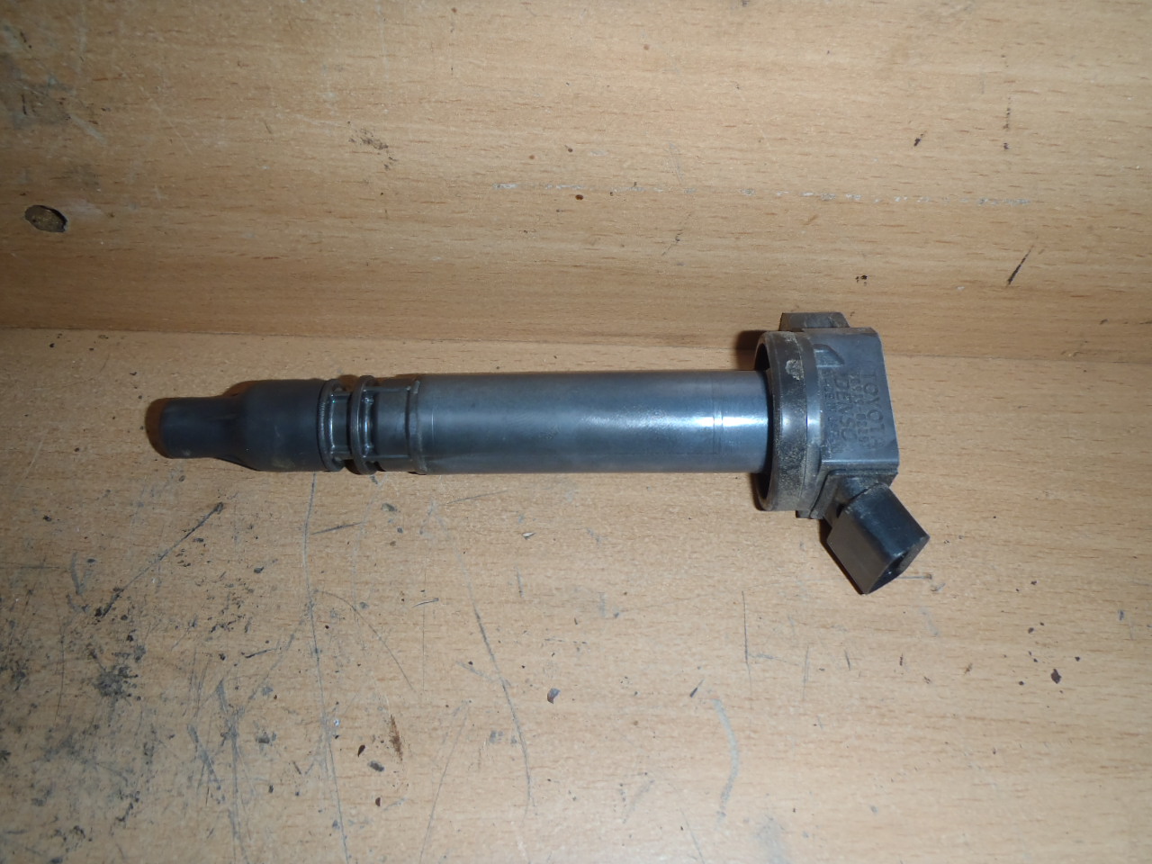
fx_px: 932
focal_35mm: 28
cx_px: 576
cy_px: 432
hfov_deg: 63.4
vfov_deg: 49.7
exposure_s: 1/30
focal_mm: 5
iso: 100
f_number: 3.9
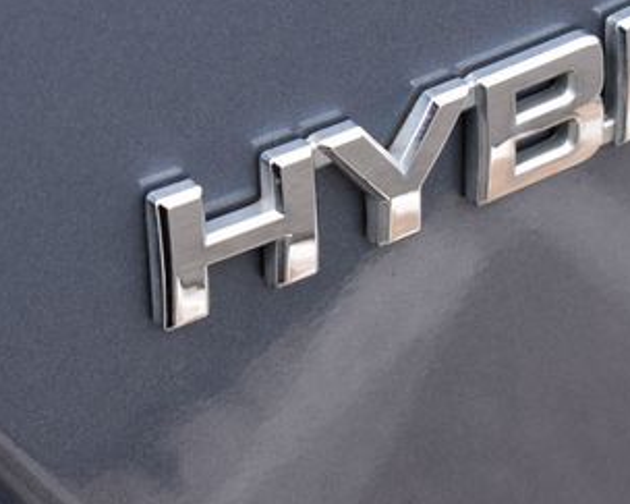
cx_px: 557
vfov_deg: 9.5
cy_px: 104
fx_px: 3038
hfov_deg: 11.8
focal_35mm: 163
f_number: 10
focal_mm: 55
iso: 400
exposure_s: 1/250
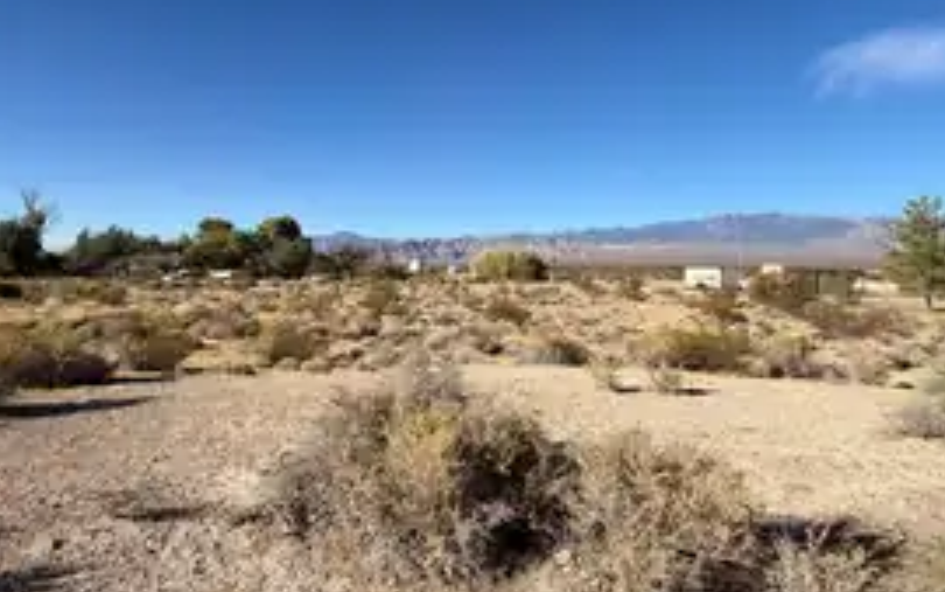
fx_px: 567
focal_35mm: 22
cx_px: 413
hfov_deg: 79.3
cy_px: 245
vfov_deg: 54.8
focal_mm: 2.22
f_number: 2.2
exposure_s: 1/955
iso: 20
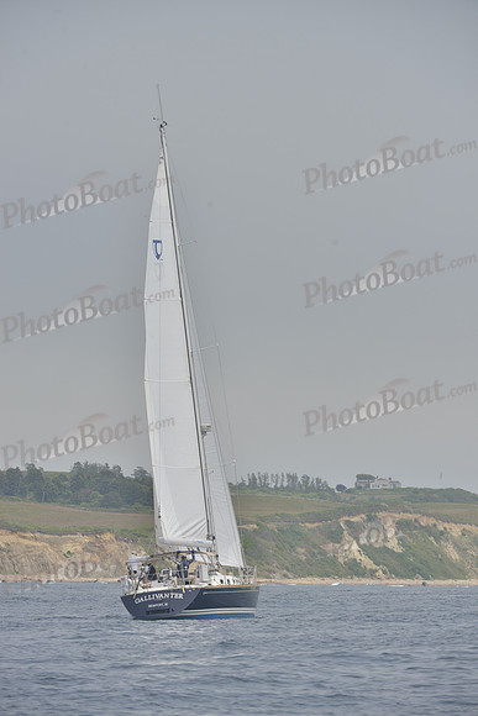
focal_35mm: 270
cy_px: 358
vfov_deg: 7.6
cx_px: 239
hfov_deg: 5.1
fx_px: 5374
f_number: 9
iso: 280
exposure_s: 1/1000
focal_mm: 270
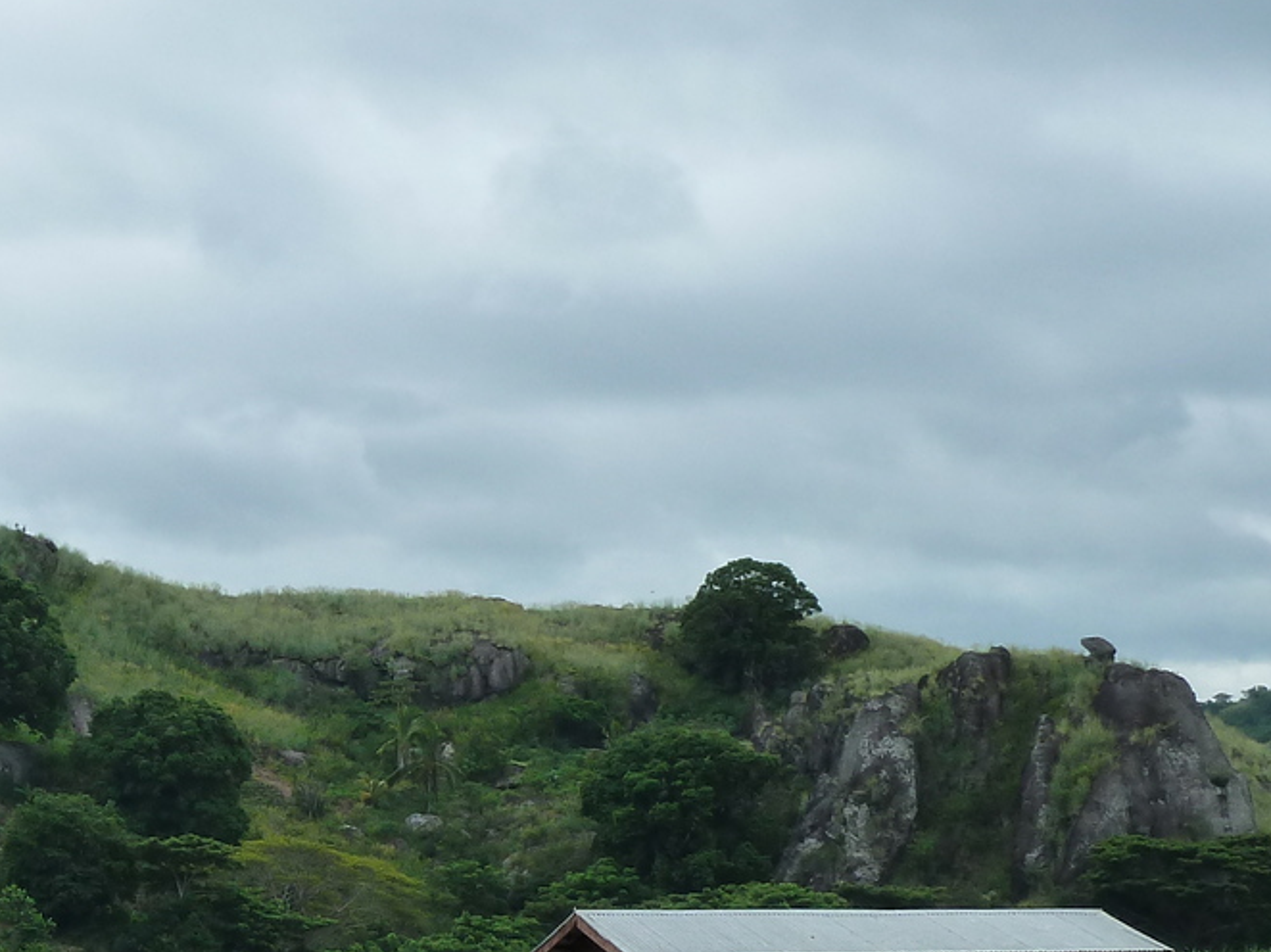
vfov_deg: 11.1
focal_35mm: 133
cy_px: 695
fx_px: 4882
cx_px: -165
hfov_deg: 14.5
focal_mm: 9.1
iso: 125
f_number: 4.5
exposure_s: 1/500
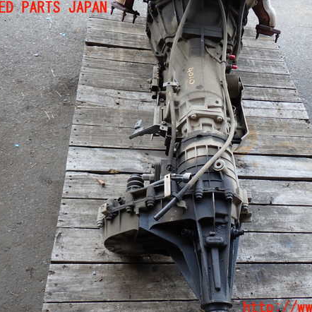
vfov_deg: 46.0
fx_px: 367
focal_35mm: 36
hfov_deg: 45.7
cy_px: 158
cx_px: 191
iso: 160
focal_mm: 5.4
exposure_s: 1/60
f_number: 2.3
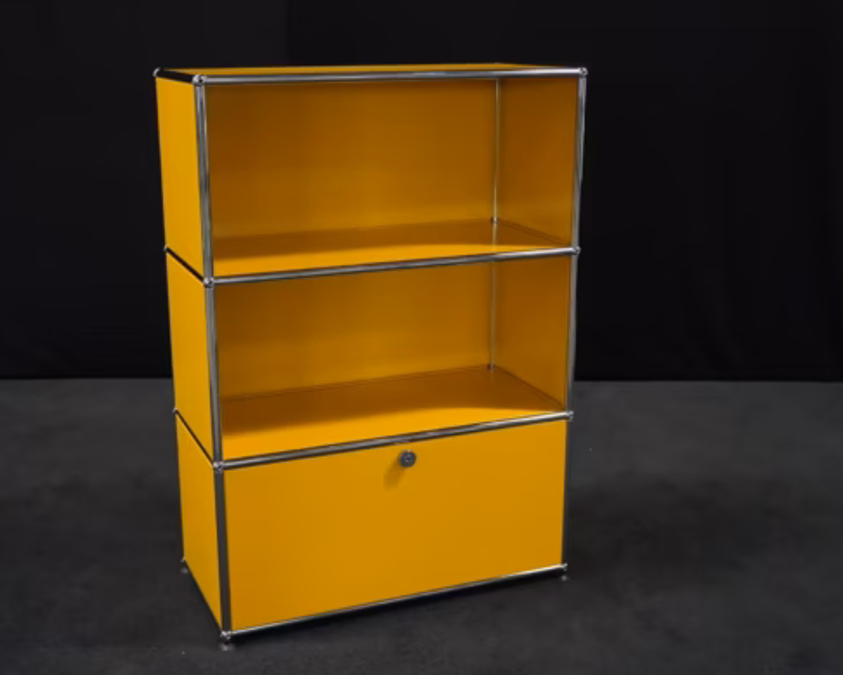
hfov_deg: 42.0
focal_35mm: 44
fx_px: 1098
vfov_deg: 34.2
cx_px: 390
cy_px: 338
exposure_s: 1/160
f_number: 4
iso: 10000
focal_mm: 38
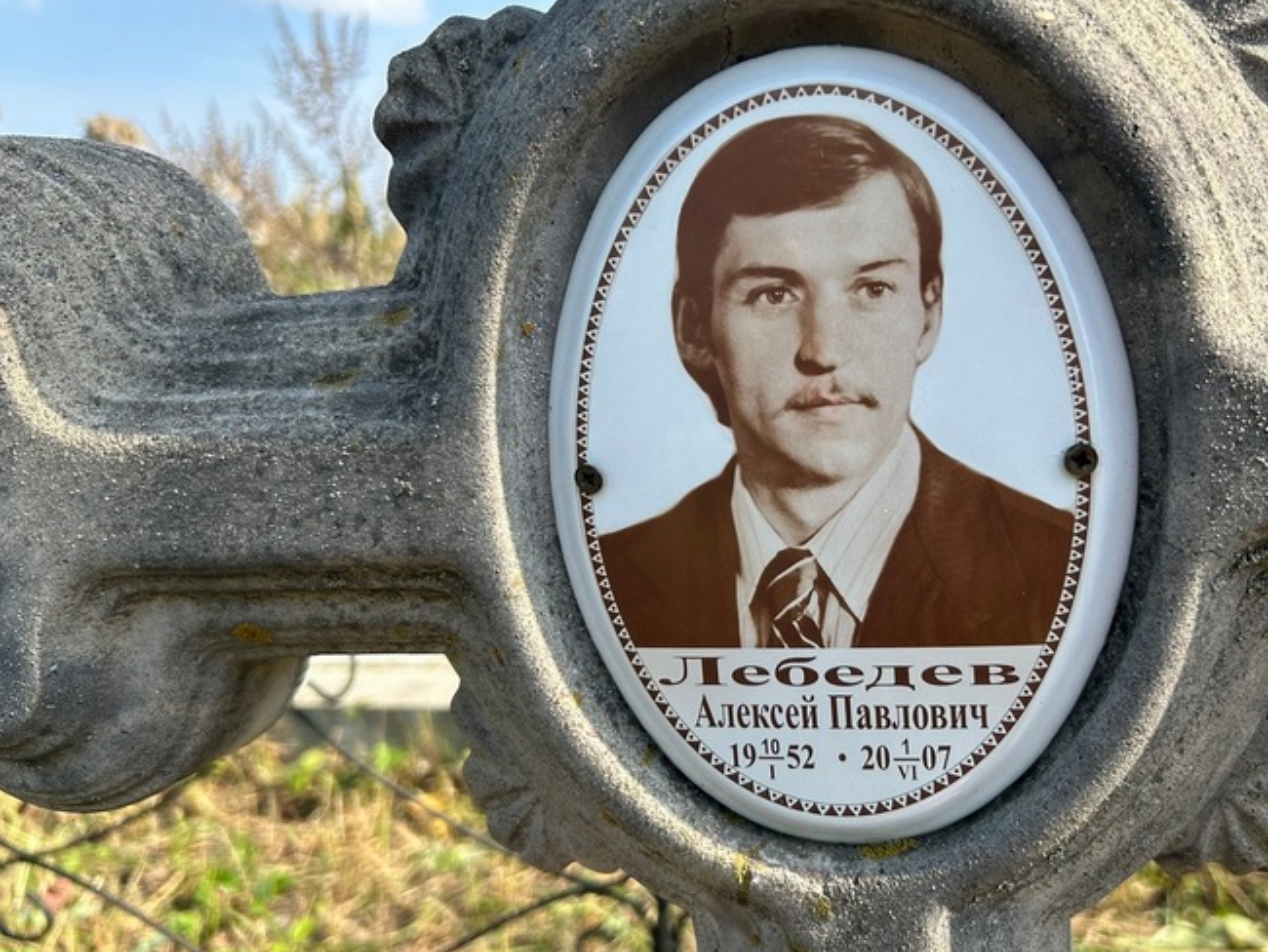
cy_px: 509
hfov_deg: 56.3
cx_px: 771
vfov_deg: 44.2
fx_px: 1173
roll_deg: +3.9
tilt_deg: -10.9
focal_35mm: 32
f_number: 1.5
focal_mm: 5.7
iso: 50
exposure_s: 1/1361
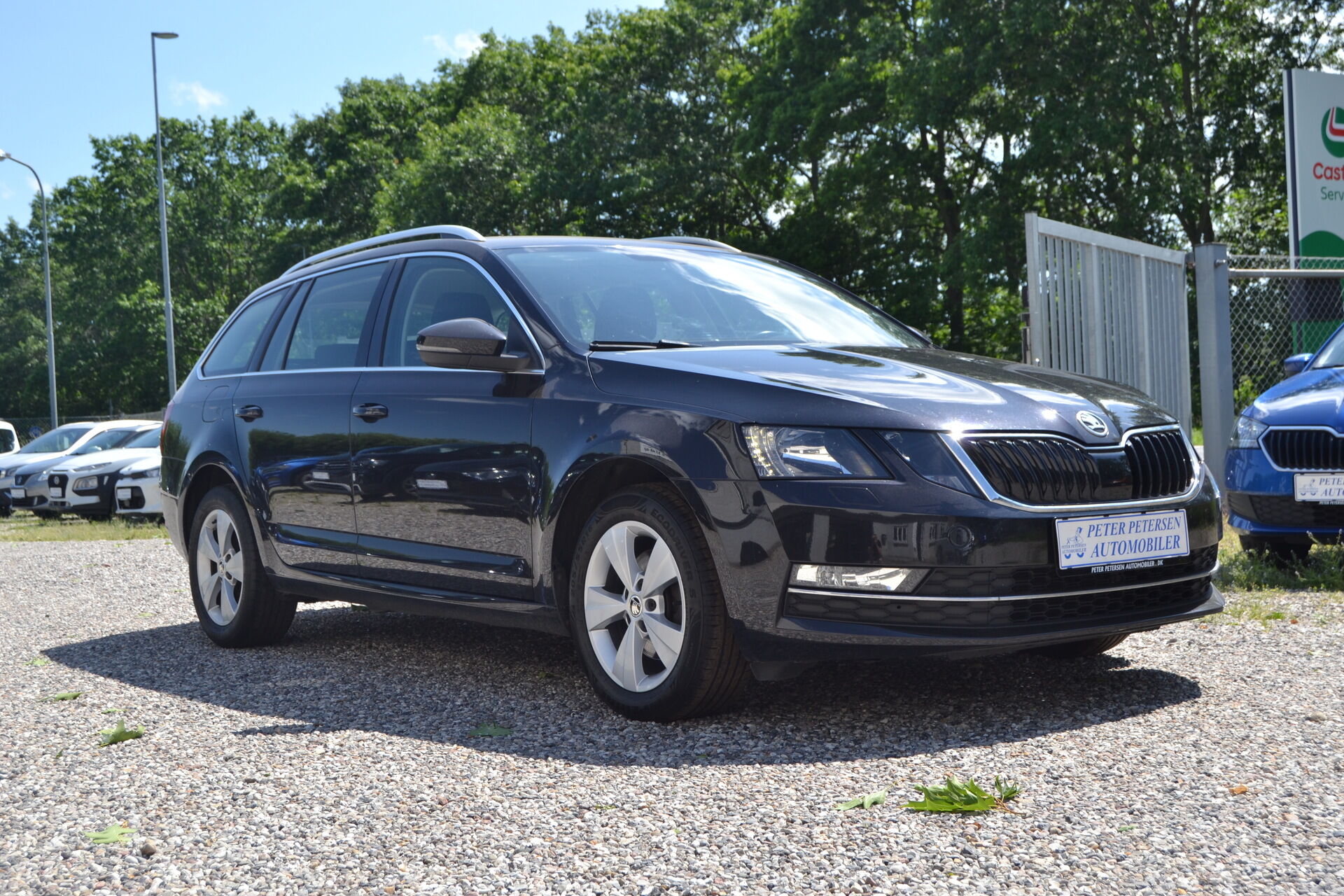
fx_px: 1736
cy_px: 448
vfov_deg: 28.9
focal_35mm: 46
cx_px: 672
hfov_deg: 42.3
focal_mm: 31
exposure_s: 1/250
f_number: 8
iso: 100
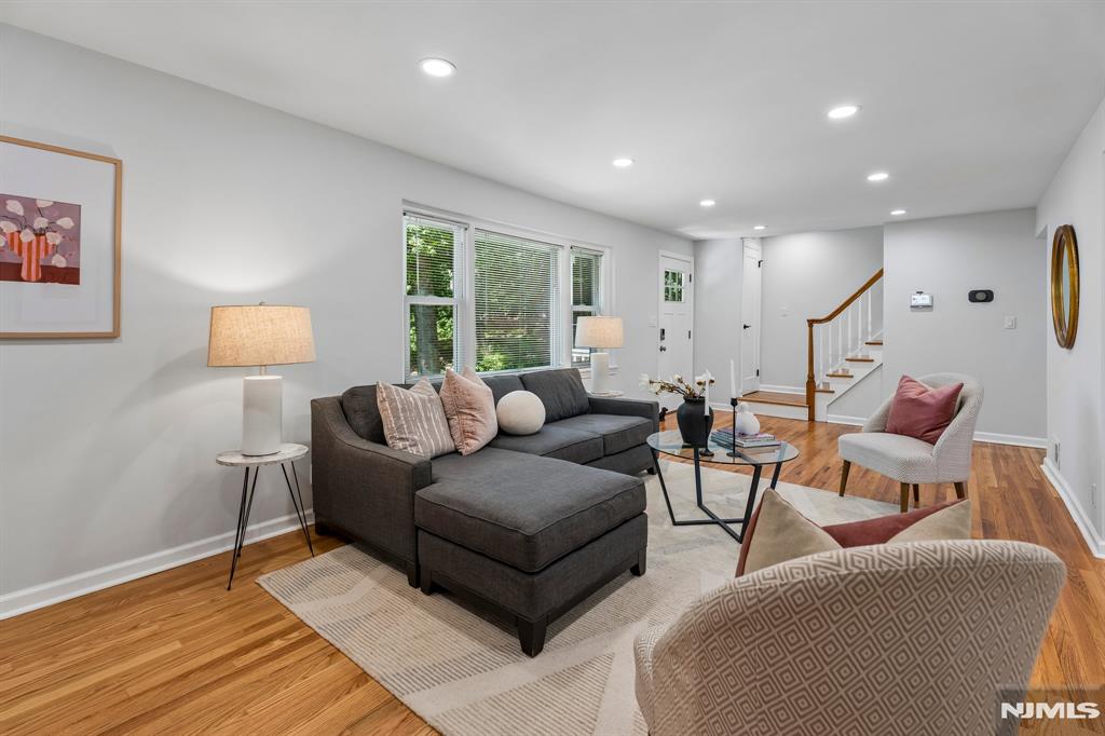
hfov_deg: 96.8
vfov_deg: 73.7
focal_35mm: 16
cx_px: 552
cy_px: 368
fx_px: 491
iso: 250
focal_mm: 16
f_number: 6.3
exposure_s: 1/20
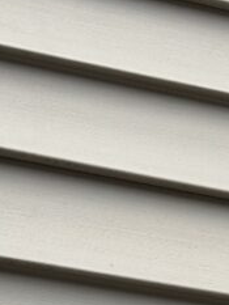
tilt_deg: +28.7
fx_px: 1859
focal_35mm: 211
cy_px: 385
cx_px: 482
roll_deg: +2.8
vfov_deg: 9.2
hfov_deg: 6.8
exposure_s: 1/2577
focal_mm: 6.76
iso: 64
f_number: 1.78
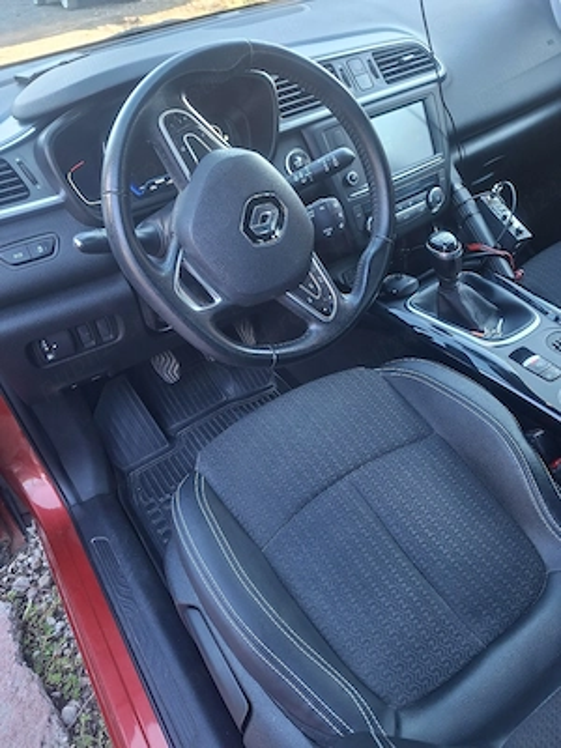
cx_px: 280
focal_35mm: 23
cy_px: 374
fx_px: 497
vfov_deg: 73.9
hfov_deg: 58.9
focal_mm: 5.54
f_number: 1.8
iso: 250
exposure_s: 1/100
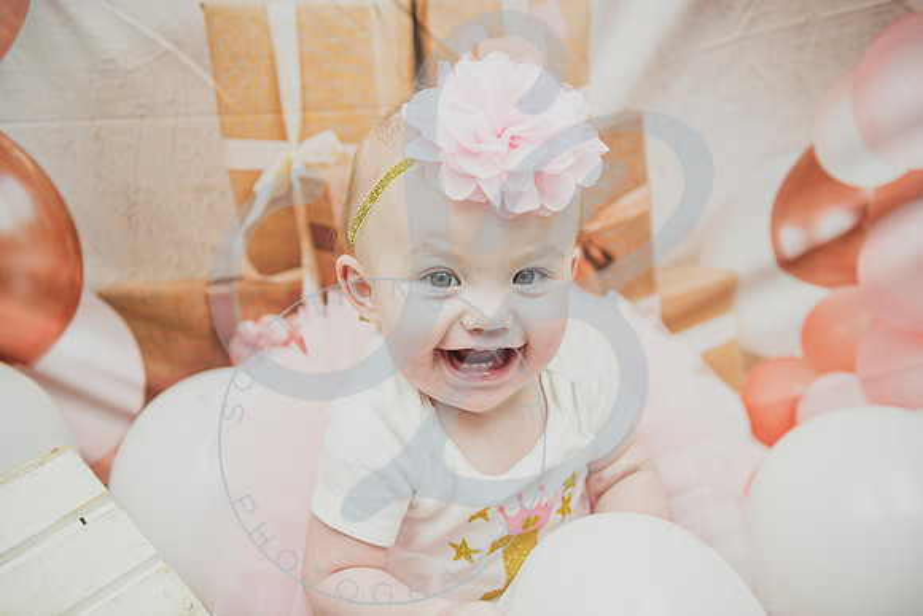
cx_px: 462
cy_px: 308
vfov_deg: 31.9
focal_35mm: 42
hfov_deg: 46.4
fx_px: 1077
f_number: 2.8
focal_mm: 42
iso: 200
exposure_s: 1/125
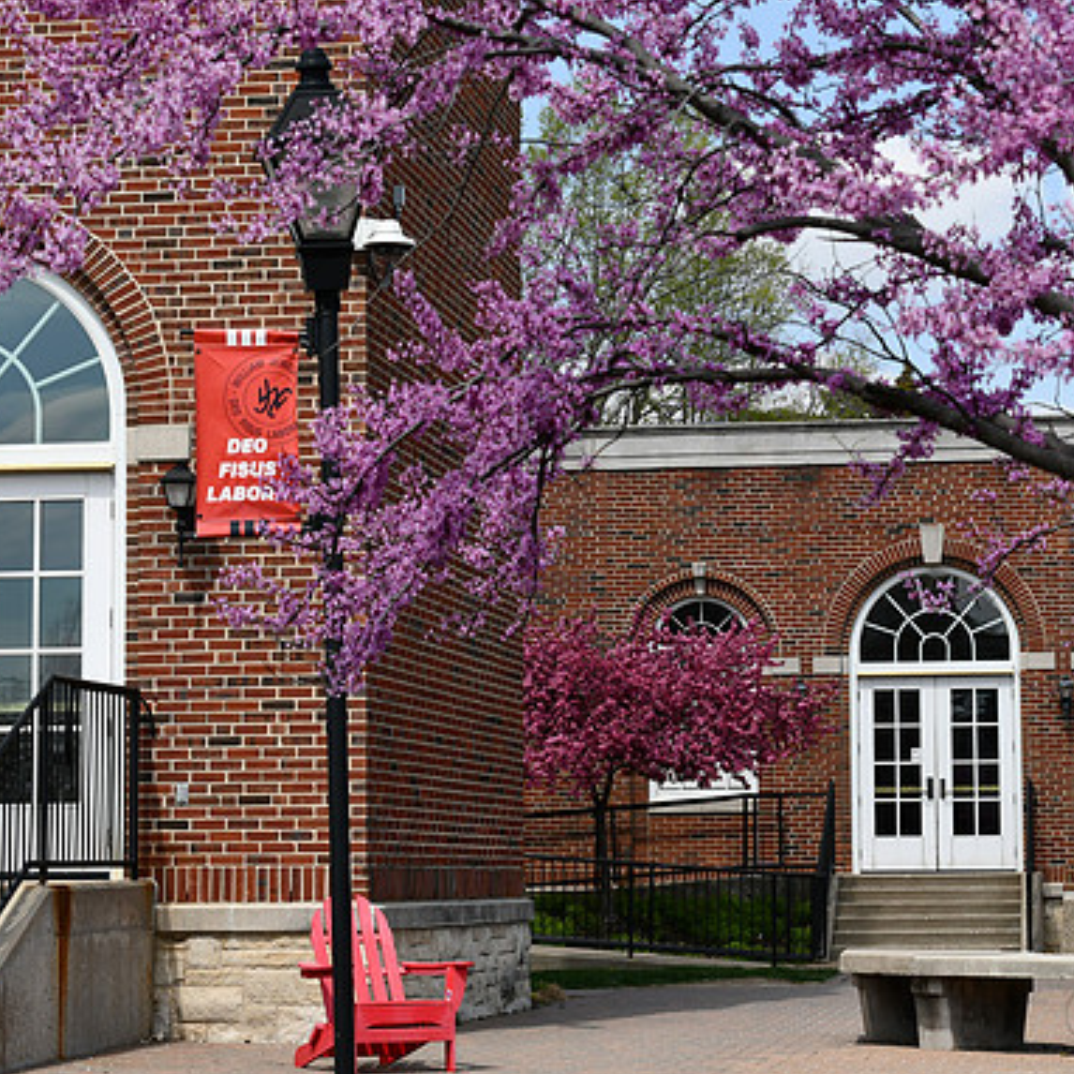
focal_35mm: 93
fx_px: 3264
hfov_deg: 18.6
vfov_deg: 18.7
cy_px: 538
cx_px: 683
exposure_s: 1/320
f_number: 9
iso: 100
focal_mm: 48
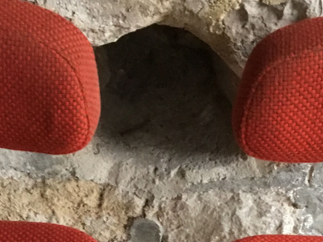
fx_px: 821
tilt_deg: -47.7
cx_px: 162
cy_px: 316
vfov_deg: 15.9
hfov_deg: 22.3
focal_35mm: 88
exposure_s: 1/33
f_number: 2.4
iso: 200
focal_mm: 3.3
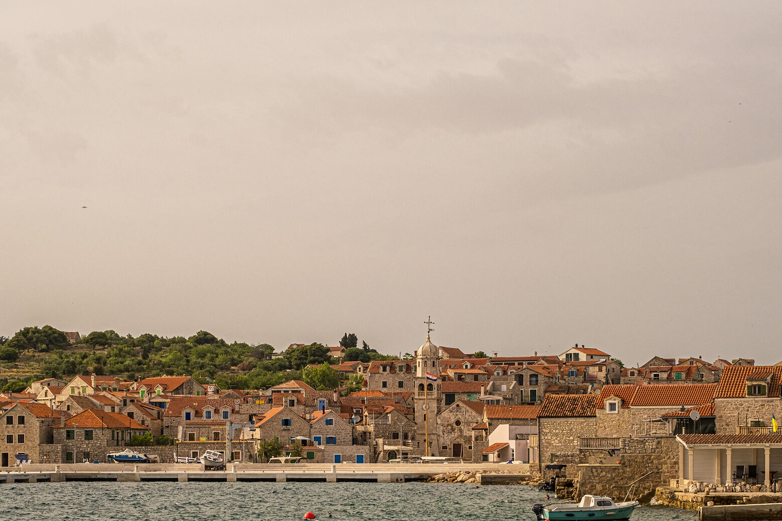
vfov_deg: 17.7
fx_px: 1673
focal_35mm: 77
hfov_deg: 26.3
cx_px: 394
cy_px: 368
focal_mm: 33
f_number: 8
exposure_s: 1/420
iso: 160
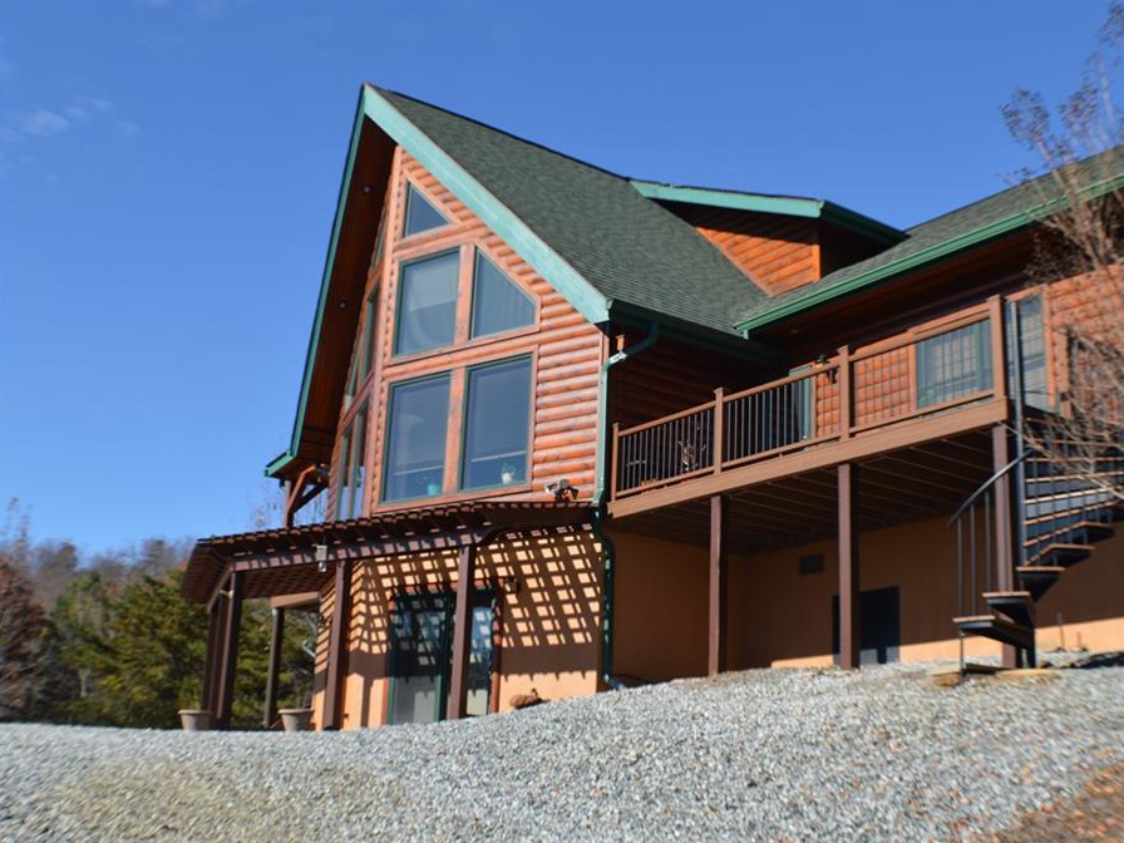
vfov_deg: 26.1
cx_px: 637
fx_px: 1818
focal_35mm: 56
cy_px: 419
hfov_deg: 34.3
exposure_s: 1/250
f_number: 8
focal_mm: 34
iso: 100
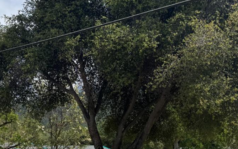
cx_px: 90
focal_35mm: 57
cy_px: 174
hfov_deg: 35.5
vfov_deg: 21.3
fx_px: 370
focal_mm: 6.76
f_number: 1.78
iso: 80
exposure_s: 1/4310
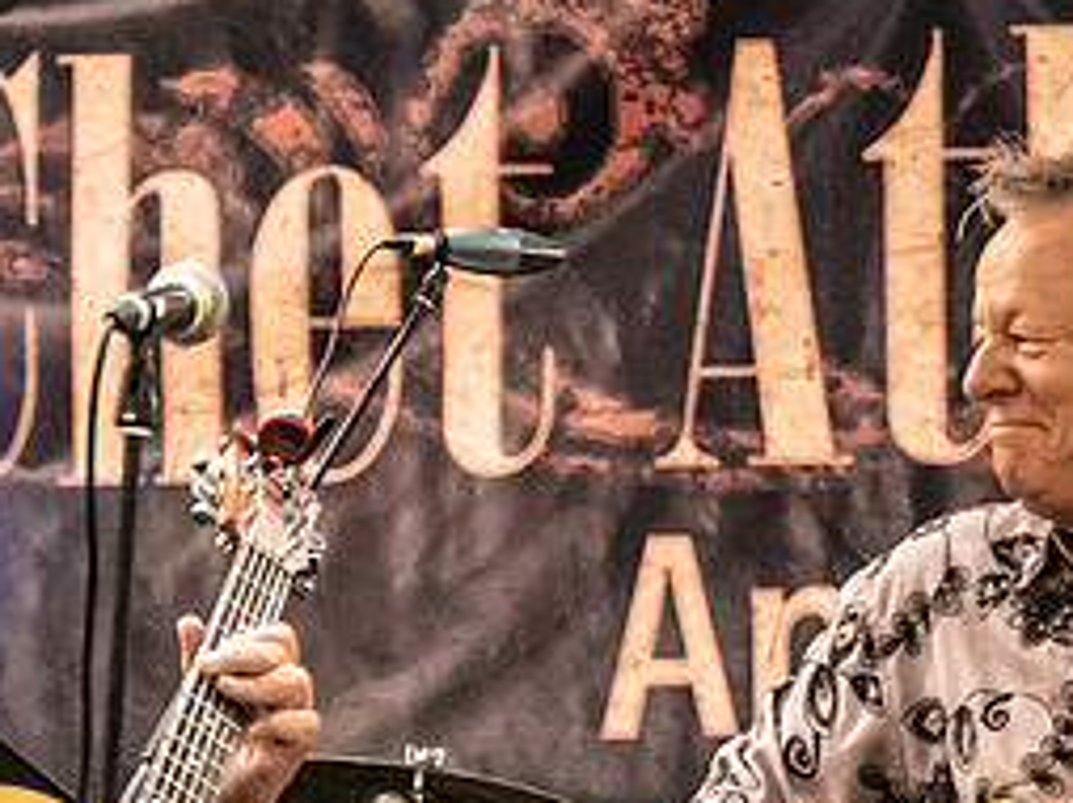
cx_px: 546
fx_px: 7525
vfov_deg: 6.1
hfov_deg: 8.2
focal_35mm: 243
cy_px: 650
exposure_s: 1/200
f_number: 5.6
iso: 12800
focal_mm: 70
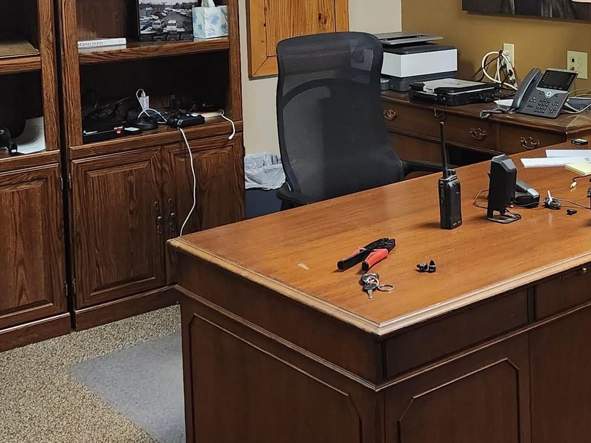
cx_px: 445
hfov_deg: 31.6
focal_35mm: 60
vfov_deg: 23.6
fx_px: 1024
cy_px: 19
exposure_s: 1/120
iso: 800
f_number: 1.8
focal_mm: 5.4
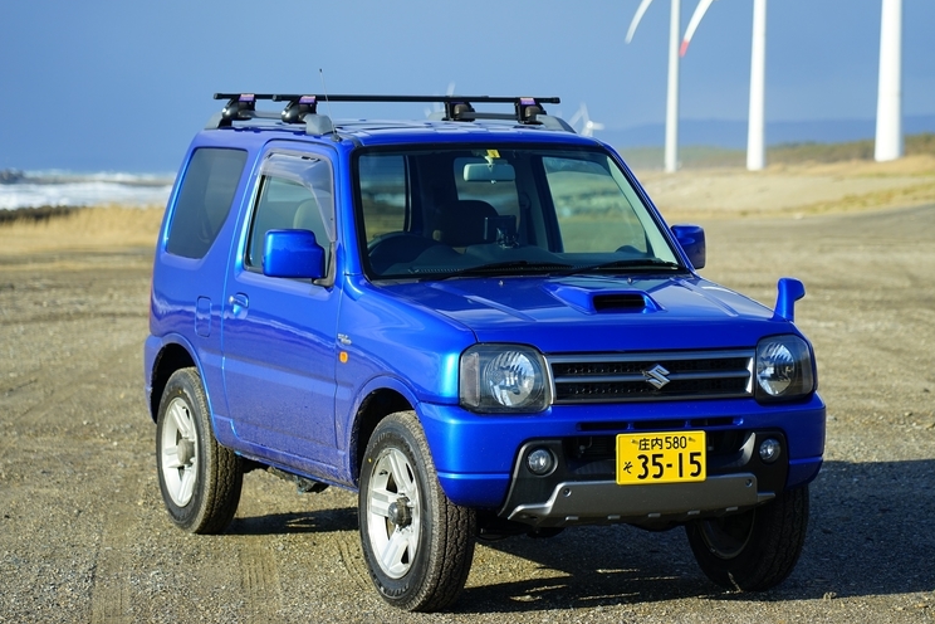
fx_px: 2935
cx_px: 470
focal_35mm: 113
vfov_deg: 12.1
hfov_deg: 18.1
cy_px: 302
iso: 200
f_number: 4
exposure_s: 1/1000
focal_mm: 105
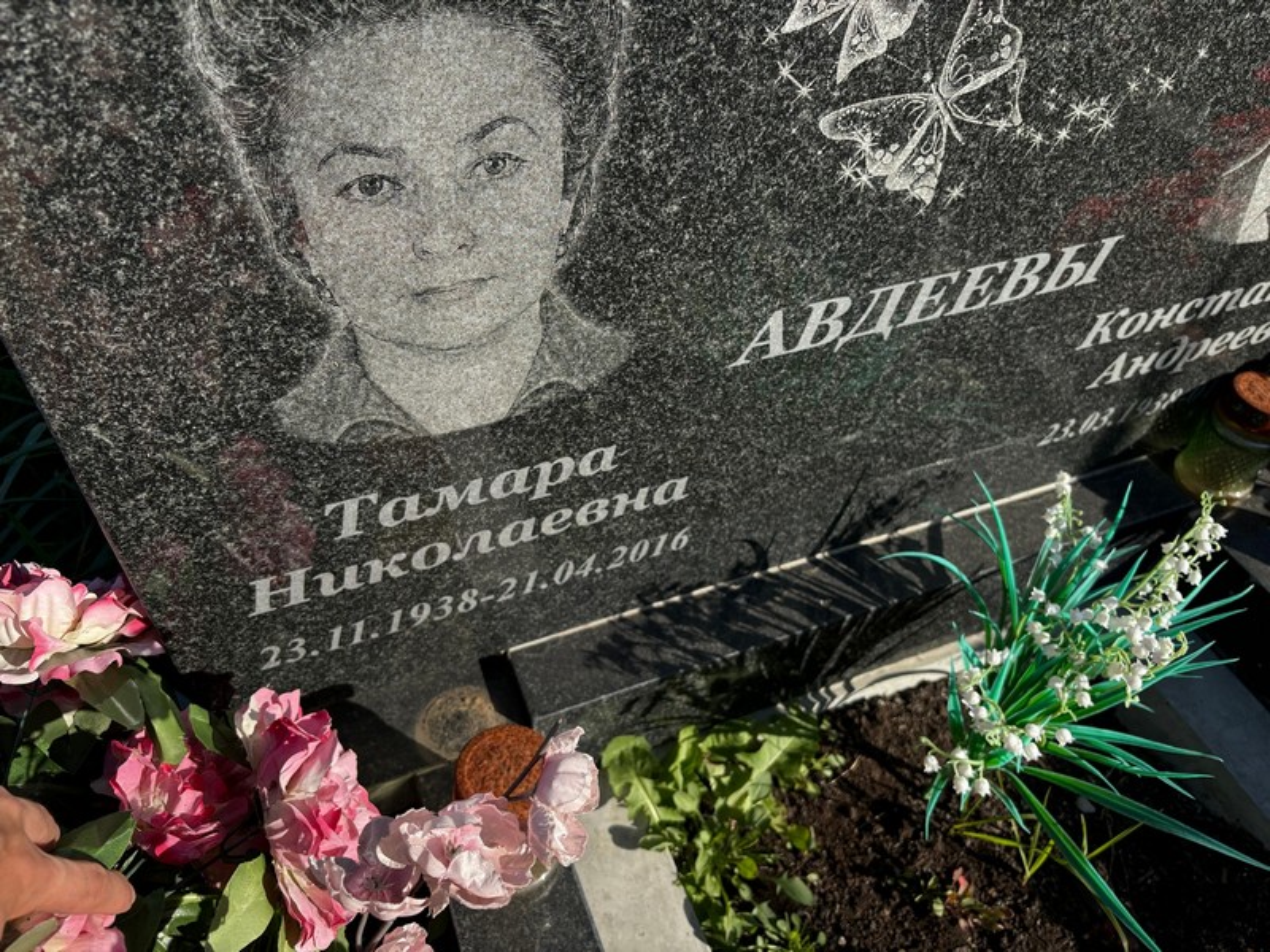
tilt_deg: -45.5
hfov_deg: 67.3
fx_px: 954
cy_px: 476
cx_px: 635
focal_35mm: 26
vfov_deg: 53.1
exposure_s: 1/2451
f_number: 1.6
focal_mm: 5.96
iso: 50
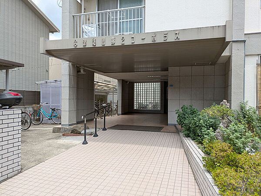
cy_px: 98
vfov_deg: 54.9
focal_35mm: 25
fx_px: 188
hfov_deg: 69.4
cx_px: 130
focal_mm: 5.43
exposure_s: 1/911
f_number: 1.89
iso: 48
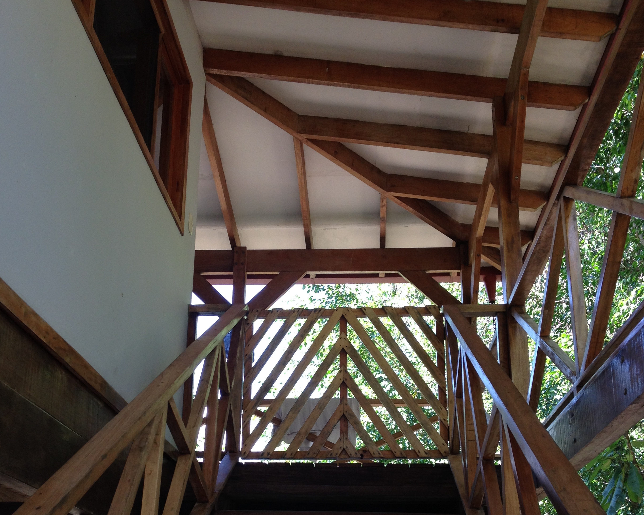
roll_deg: -0.3
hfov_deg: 40.3
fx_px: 877
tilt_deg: +14.0
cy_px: 402
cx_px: 320
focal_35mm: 46
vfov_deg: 32.0
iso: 64
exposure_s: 1/120
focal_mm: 4.28
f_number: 2.4
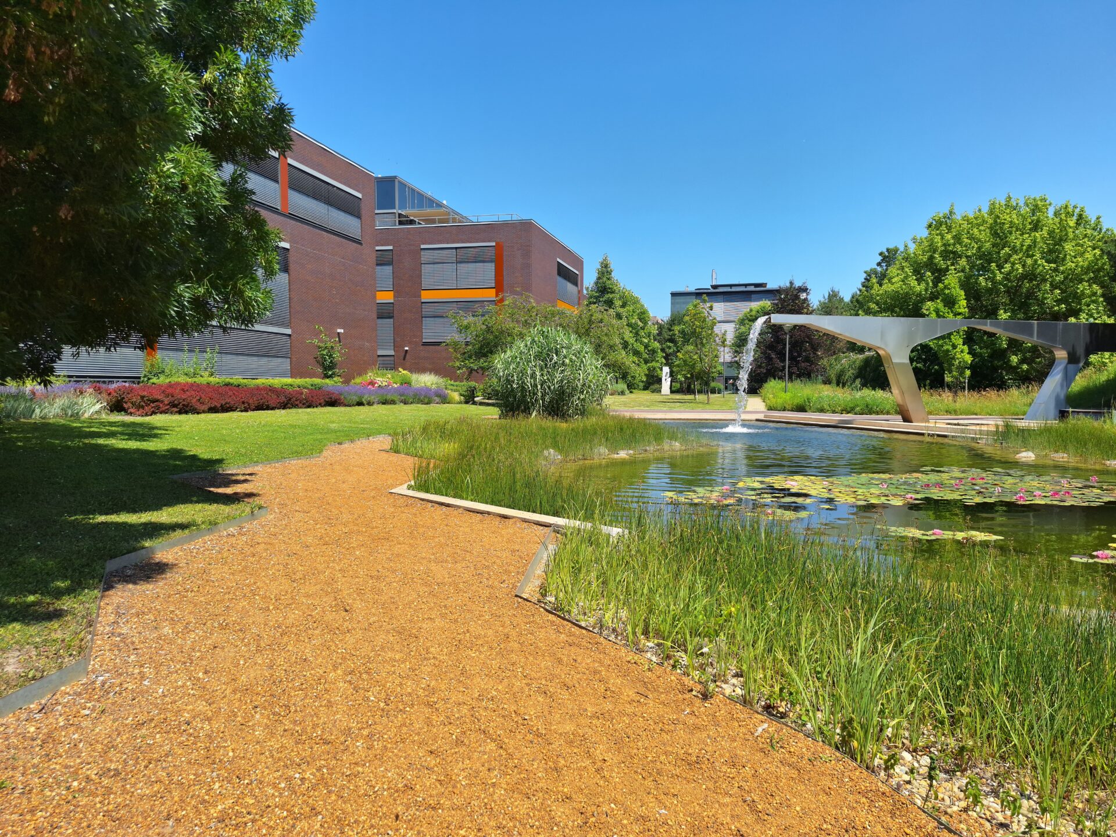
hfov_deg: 73.9
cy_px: 418
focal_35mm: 23
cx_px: 558
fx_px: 742
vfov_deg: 58.9
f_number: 1.8
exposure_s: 1/1344
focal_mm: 5.54
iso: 40
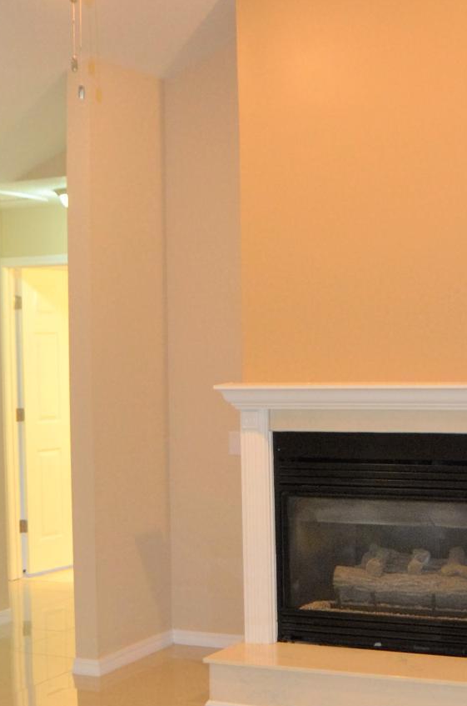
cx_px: 206
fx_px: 1661
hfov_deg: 16.0
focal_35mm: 85
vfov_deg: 23.9
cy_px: 405
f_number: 3.8
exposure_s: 1/60
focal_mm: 24
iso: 800
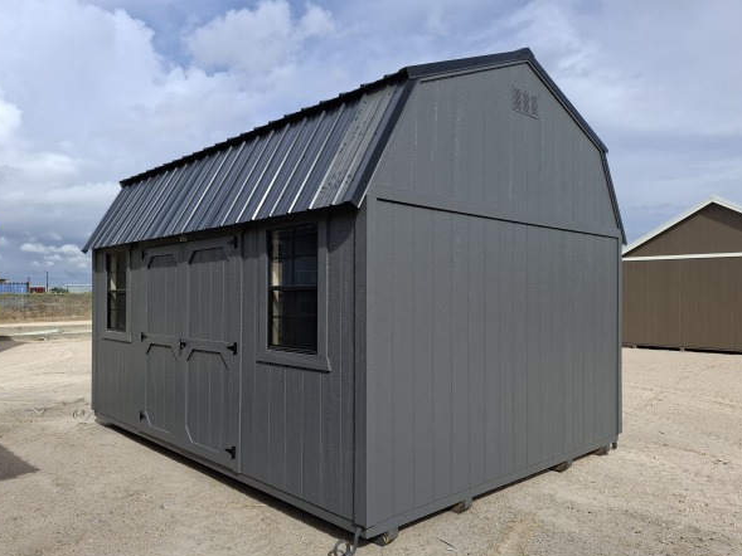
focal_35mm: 25
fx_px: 536
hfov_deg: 69.3
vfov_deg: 54.9
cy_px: 292
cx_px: 346
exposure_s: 1/1949
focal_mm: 5.54
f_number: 1.8
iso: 50
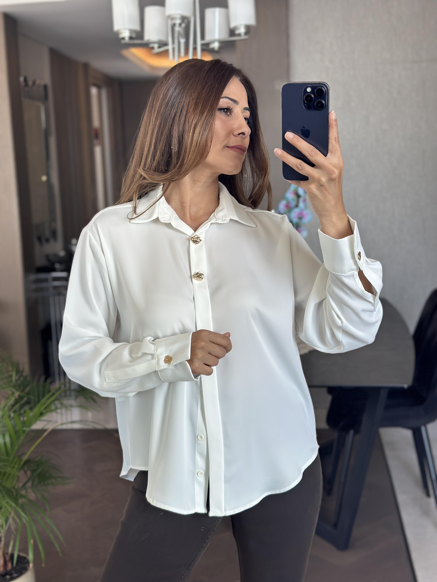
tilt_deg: -17.4
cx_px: 218
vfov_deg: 39.7
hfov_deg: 30.3
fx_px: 808
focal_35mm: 48
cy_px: 291
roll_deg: +3.1
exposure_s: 1/150
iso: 100
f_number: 1.78
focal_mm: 6.86
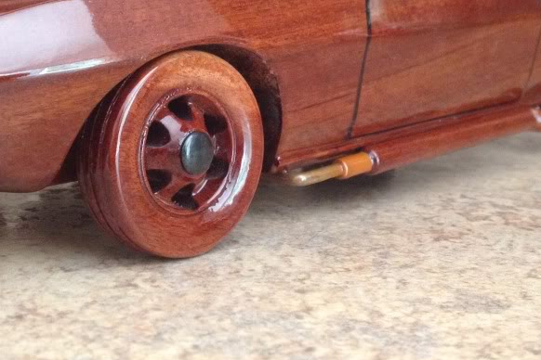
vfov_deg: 20.9
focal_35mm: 64
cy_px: 58
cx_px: 223
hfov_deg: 31.4
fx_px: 962
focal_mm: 4.3
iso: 250
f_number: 2.4
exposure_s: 1/20
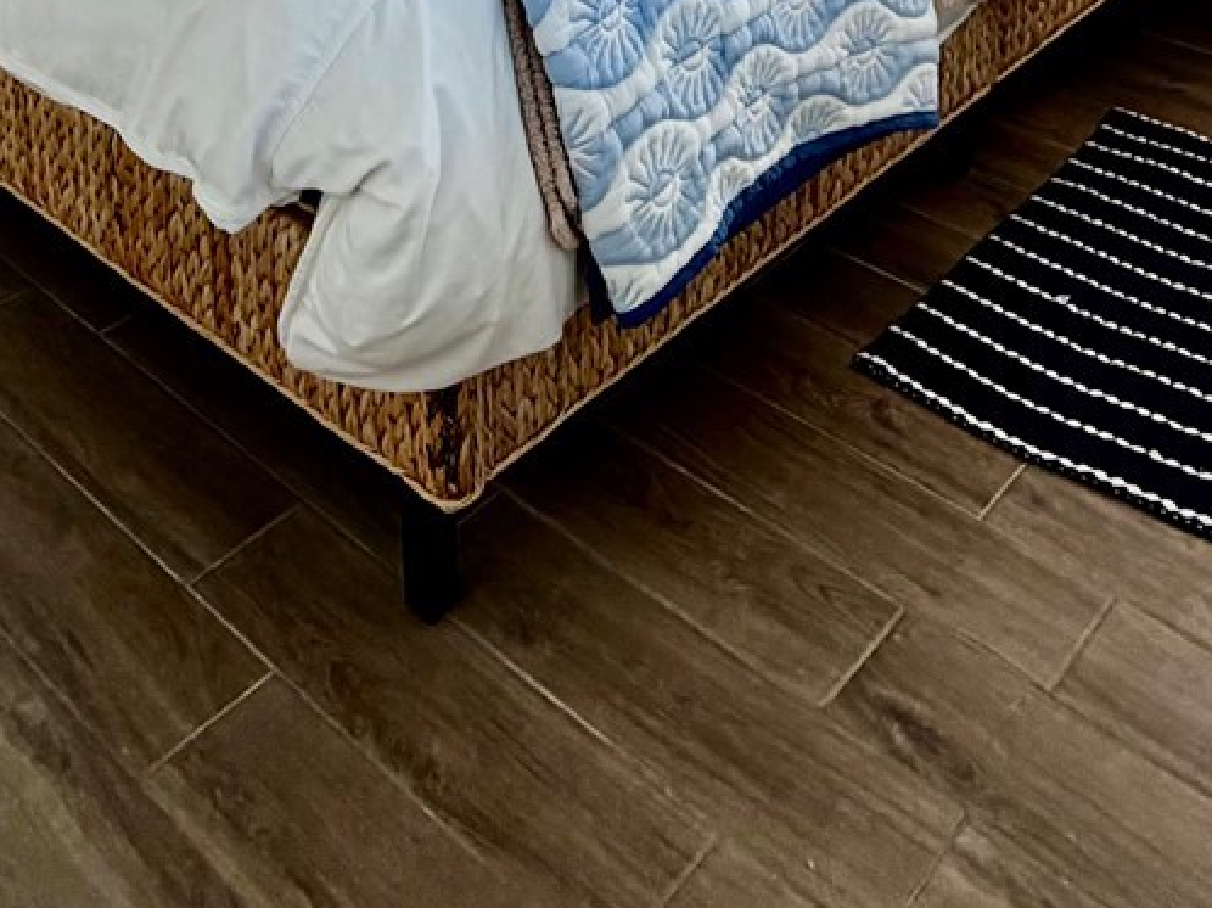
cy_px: -431
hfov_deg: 41.9
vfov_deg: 25.1
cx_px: 733
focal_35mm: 45
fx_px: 1575
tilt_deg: -10.1
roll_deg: +1.0
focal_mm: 2.22
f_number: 2.2
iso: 125
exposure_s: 1/120
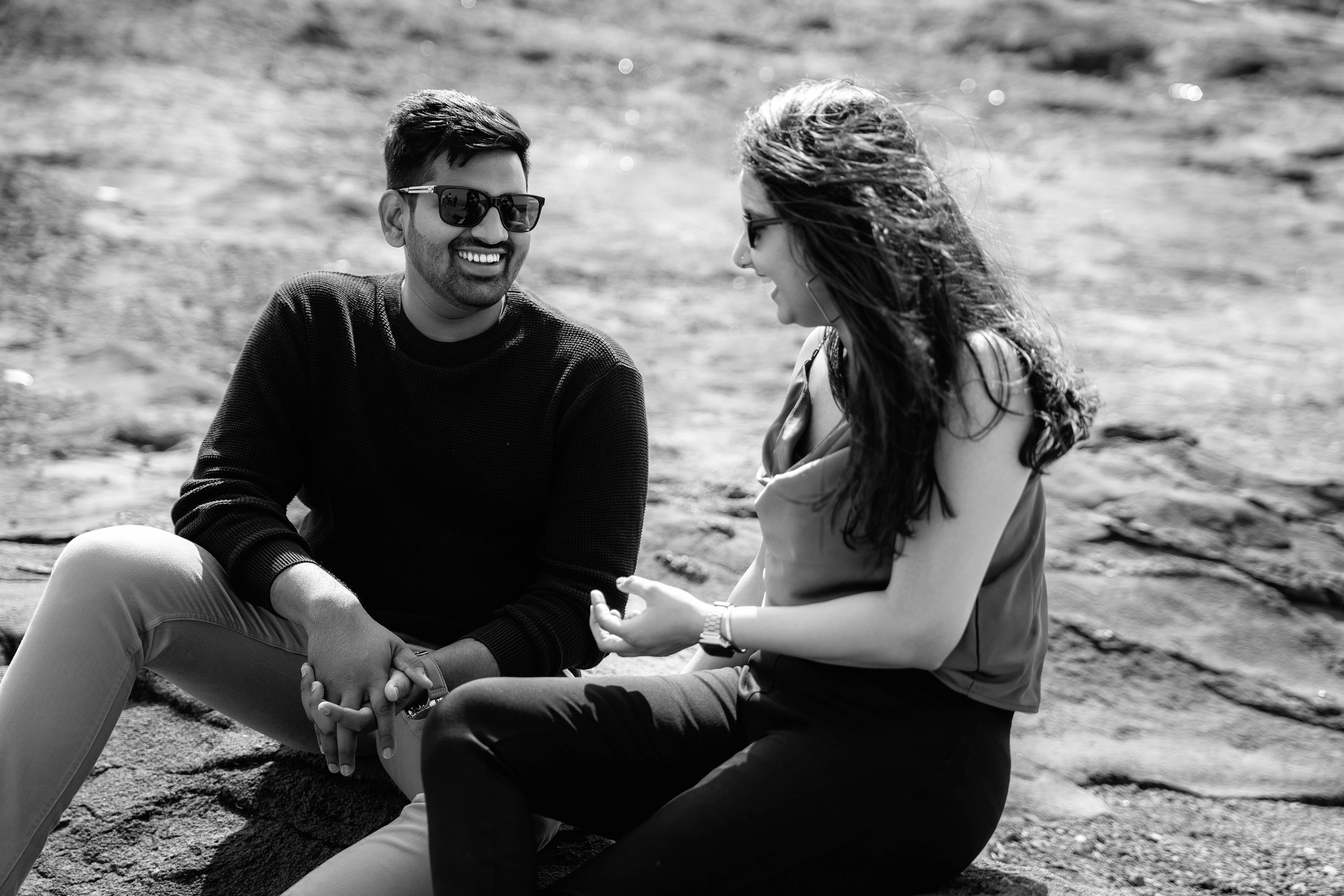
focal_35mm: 68
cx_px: 672
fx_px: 2538
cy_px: 448
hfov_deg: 29.7
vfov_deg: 20.0
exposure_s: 1/640
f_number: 2.8
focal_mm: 68
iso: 50
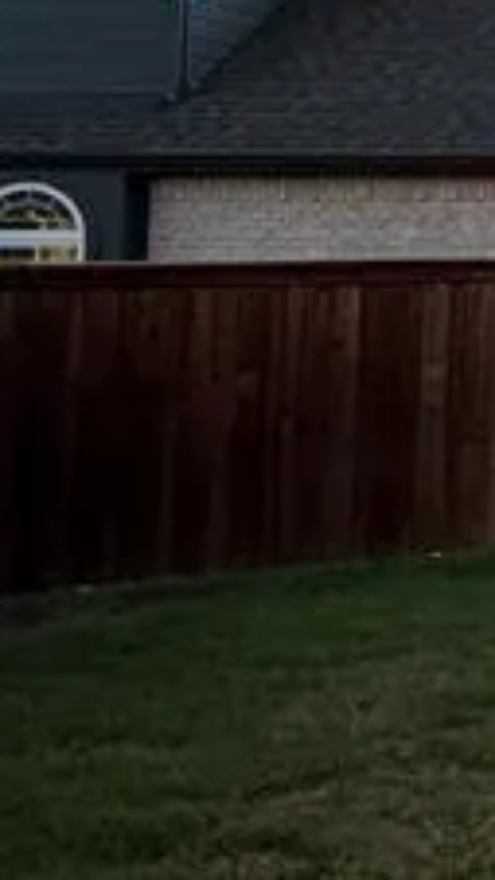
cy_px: 136
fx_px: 1611
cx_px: 1251
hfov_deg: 12.7
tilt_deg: +4.3
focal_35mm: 69
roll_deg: -0.1
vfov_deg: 29.6
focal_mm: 2.22
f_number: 2.2
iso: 50
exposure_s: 1/549
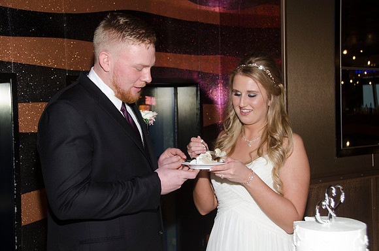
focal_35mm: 48
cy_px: 126
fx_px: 504
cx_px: 190
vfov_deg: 27.9
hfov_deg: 41.2
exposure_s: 1/60
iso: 400
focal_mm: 32
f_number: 5.6
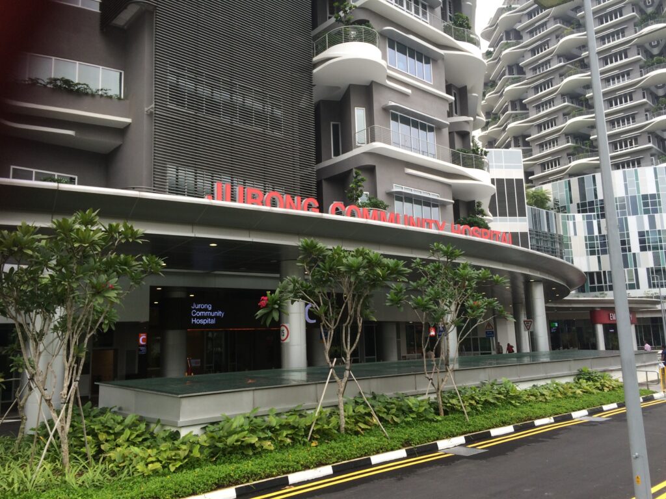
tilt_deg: +8.9
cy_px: 250
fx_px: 558
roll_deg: +4.2
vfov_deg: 48.2
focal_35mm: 29
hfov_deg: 61.7
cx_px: 333
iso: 32
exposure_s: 1/180
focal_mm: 4.15
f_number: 2.2
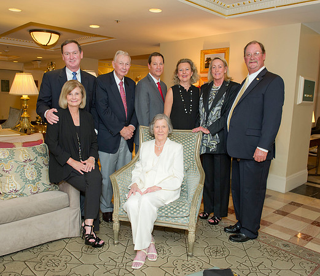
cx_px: 159
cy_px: 138
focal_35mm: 31
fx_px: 300
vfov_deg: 49.5
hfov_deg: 56.1
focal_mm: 26
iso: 1000
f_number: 4.5
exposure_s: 1/60
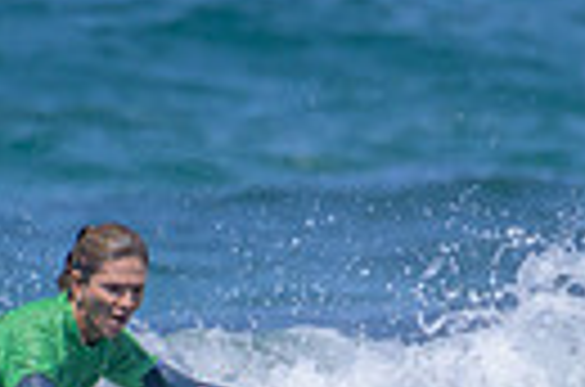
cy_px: 803
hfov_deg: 0.6
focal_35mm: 3581
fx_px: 58049
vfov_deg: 0.4
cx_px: -32
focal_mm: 800
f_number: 11
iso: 720
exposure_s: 1/2000
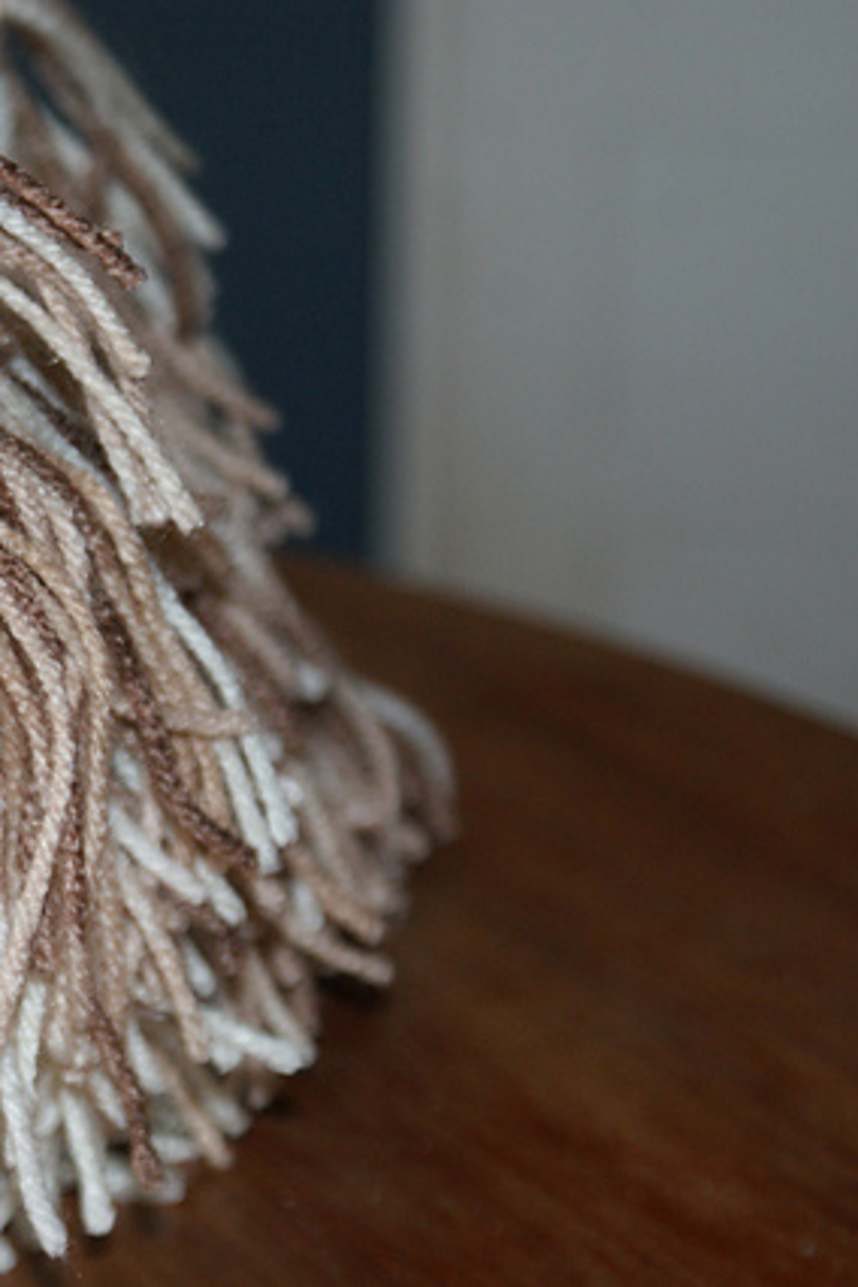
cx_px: -97
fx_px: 5648
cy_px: 644
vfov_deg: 13.0
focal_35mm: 158
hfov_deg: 8.6
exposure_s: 1/125
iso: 400
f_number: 5.6
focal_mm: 70
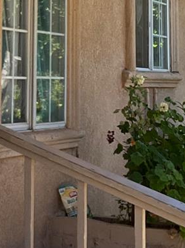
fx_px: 813
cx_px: -33
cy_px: 16
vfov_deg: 17.0
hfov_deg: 12.7
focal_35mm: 114
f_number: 1.8
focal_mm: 3
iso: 16
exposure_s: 1/425
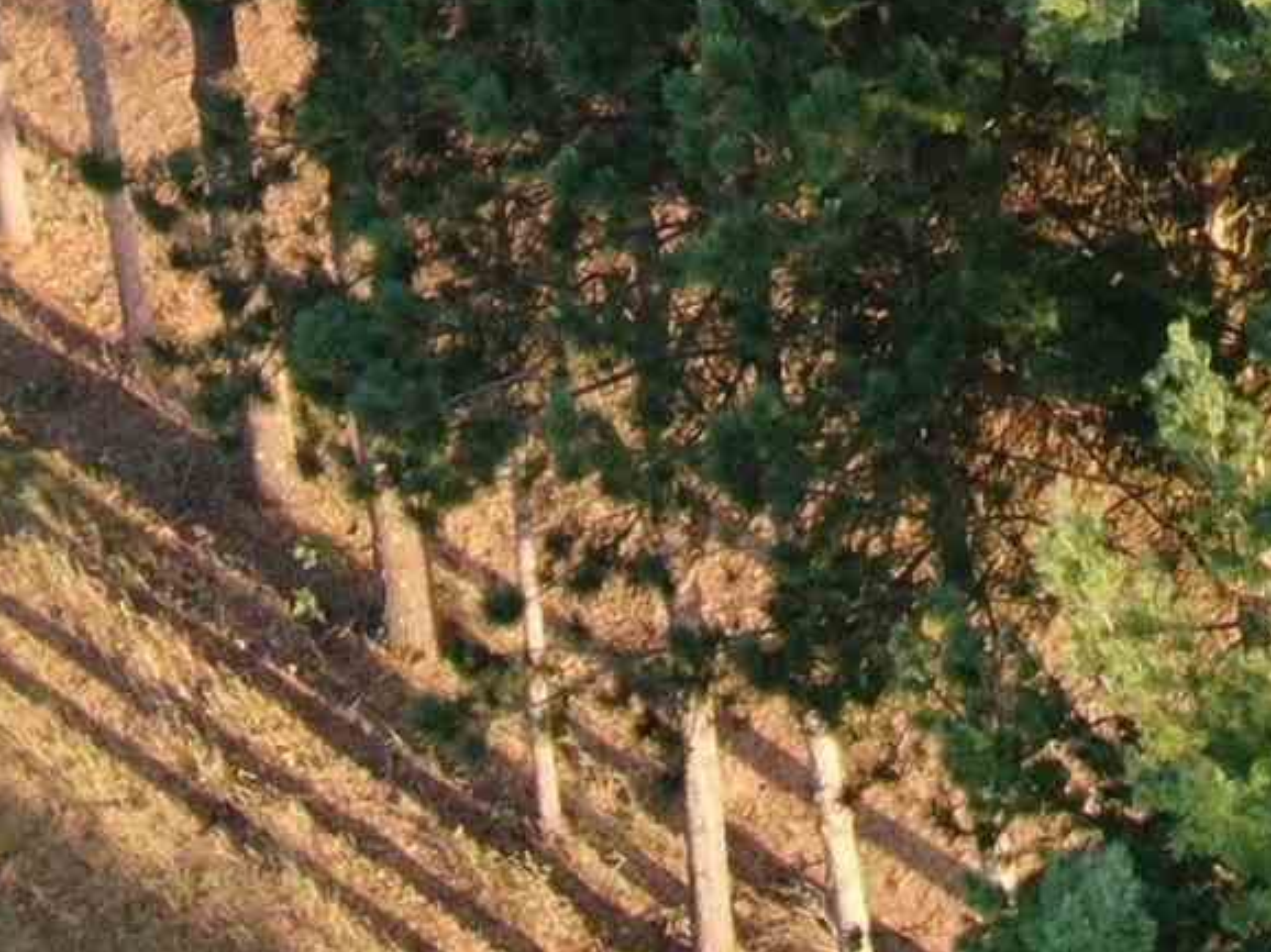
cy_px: -1401
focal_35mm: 202
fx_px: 7414
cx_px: 1739
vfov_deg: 6.9
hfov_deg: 9.6
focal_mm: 6.48
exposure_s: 1/80
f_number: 3.4
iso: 100
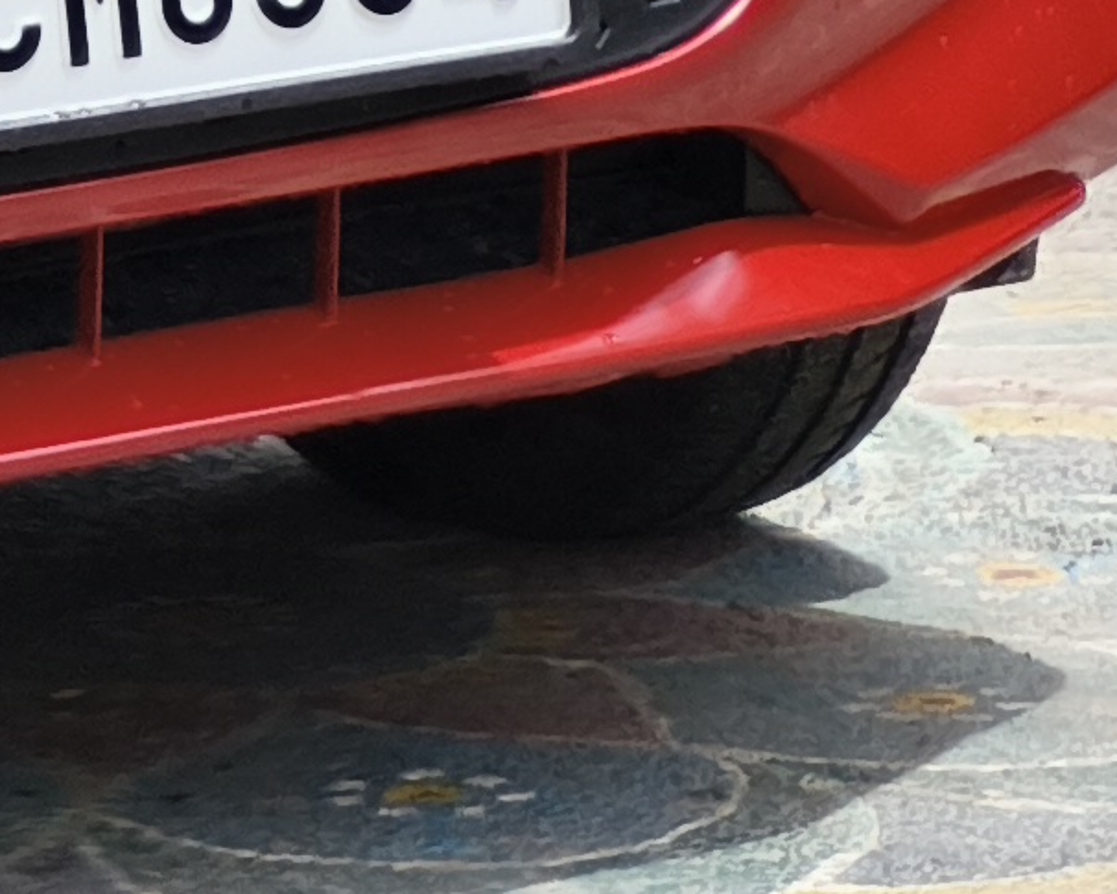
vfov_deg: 4.6
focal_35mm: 330
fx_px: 10911
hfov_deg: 5.7
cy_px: -1001
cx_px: -1443
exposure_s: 1/1417
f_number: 1.85
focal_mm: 7.1
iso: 100
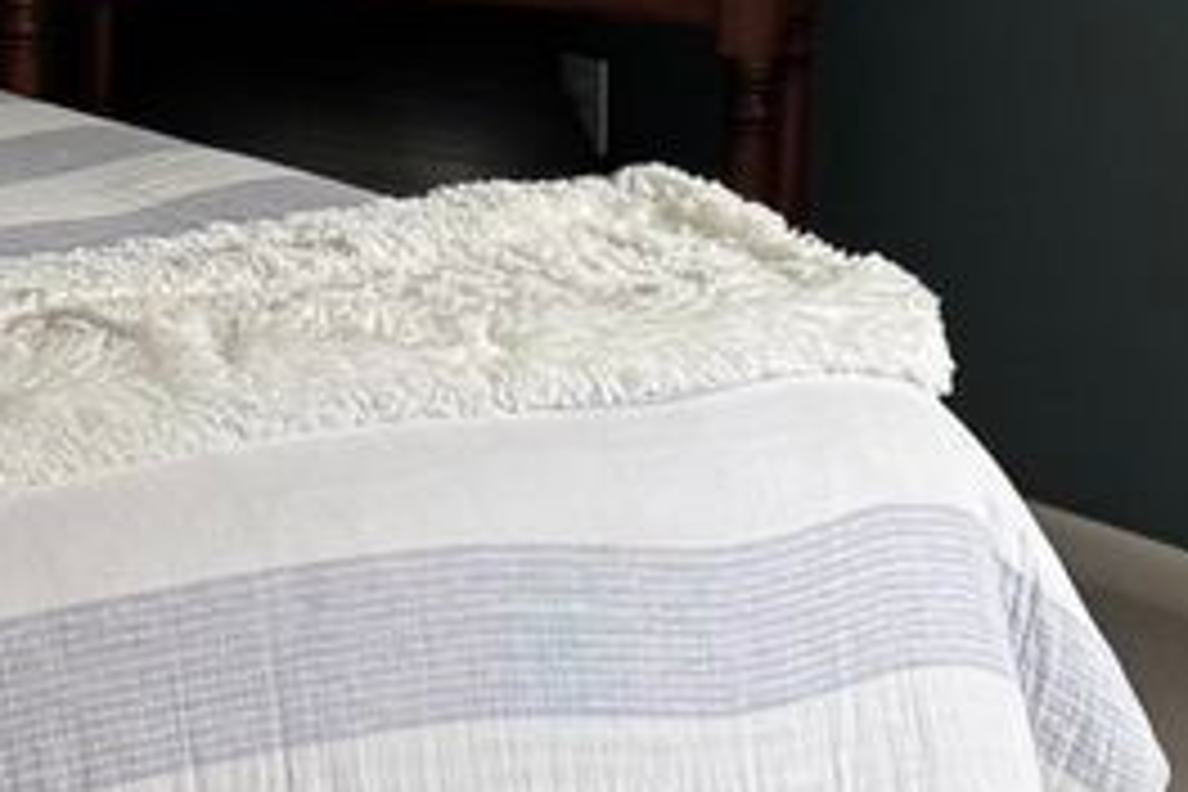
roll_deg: -2.3
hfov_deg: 13.2
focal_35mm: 142
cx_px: -878
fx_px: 4686
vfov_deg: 9.3
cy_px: -542
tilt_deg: -3.7
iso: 250
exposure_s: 1/60
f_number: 1.78
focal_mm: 6.76
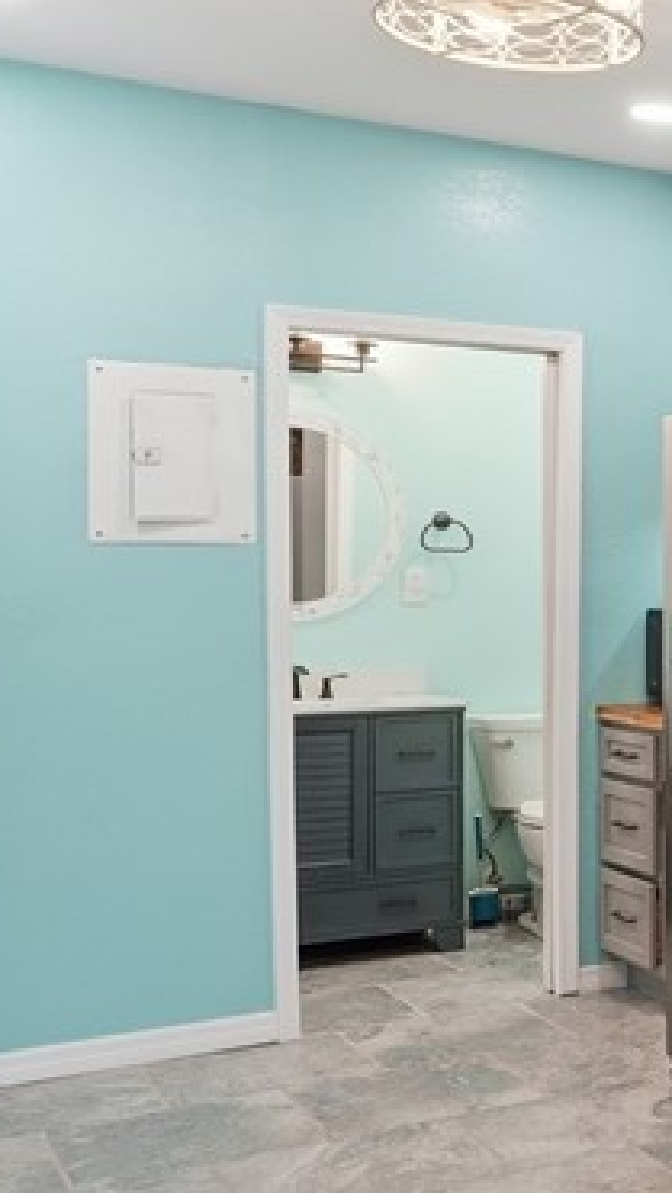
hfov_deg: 17.5
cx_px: 1344
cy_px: 613
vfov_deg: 42.1
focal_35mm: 49
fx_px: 1550
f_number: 9
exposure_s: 1/40
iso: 400
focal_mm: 16
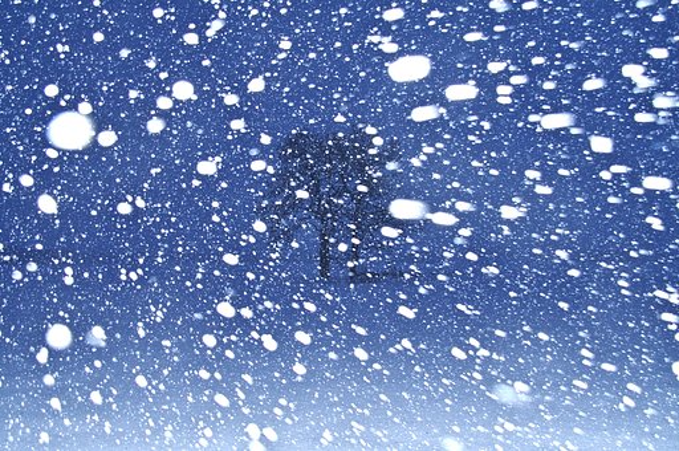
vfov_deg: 29.8
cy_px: 226
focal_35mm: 45
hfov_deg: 43.7
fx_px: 848
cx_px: 340
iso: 200
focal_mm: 30
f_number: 6.7
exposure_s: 1/60
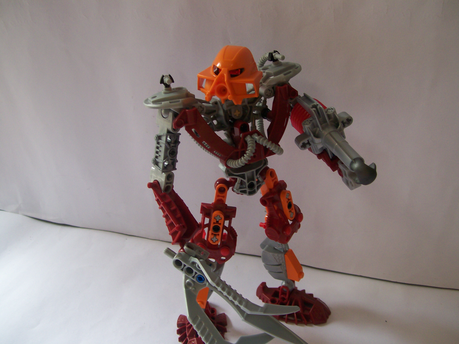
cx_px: 230
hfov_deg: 51.4
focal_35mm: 36
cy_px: 172
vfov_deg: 39.7
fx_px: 477
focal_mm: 6
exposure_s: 1/72
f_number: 2.7
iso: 80
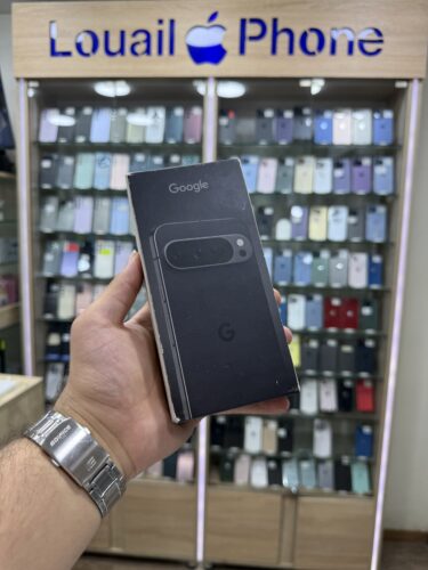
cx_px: 214
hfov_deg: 56.8
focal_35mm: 24
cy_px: 285
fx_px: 396
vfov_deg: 71.6
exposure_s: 1/100
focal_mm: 6.76
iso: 50
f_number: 1.78
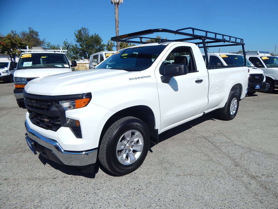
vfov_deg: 61.1
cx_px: 139
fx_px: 177
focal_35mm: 22
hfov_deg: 76.4
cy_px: 104
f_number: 6
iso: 125
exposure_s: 1/1500
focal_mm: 4
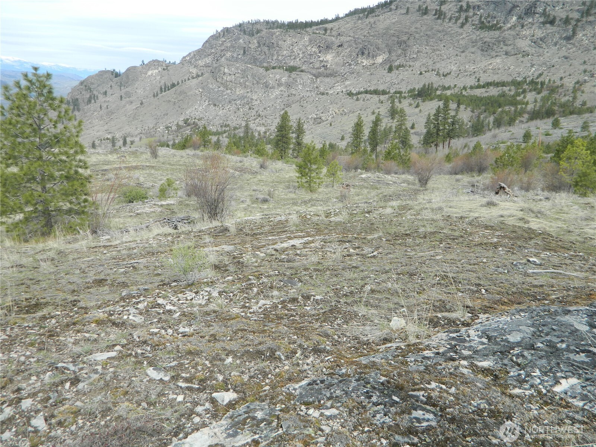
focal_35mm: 28
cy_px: 224
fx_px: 482
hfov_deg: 63.4
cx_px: 298
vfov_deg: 49.7
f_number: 3.2
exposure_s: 1/640
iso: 80
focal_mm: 5.1
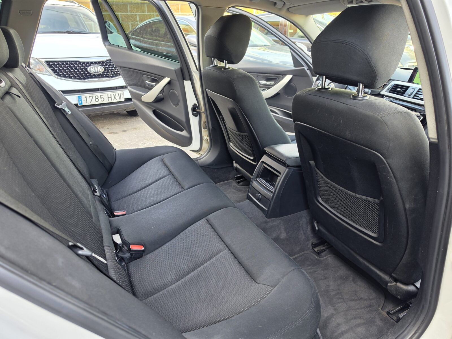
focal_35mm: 23
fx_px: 300
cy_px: 170
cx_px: 226
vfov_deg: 58.9
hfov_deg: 73.9
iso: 50
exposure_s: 1/180
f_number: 1.4
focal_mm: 6.5
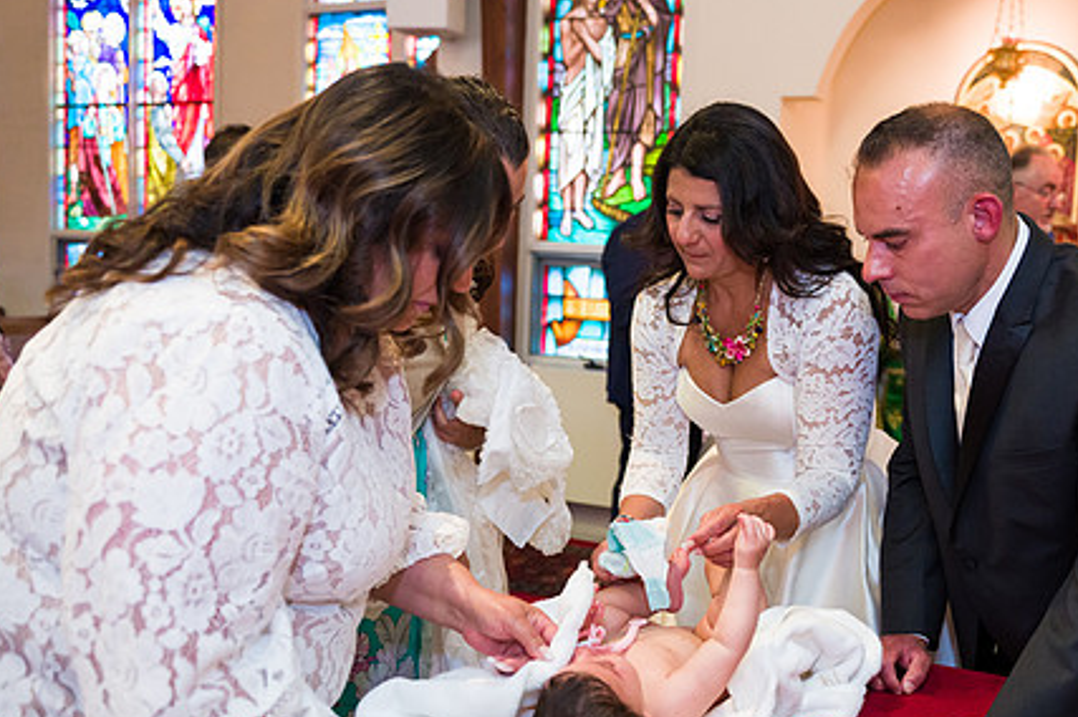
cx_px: 677
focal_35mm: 38
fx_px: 1137
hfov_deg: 50.2
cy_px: 389
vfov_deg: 35.0
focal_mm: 28
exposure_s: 1/200
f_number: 3.2
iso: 3200
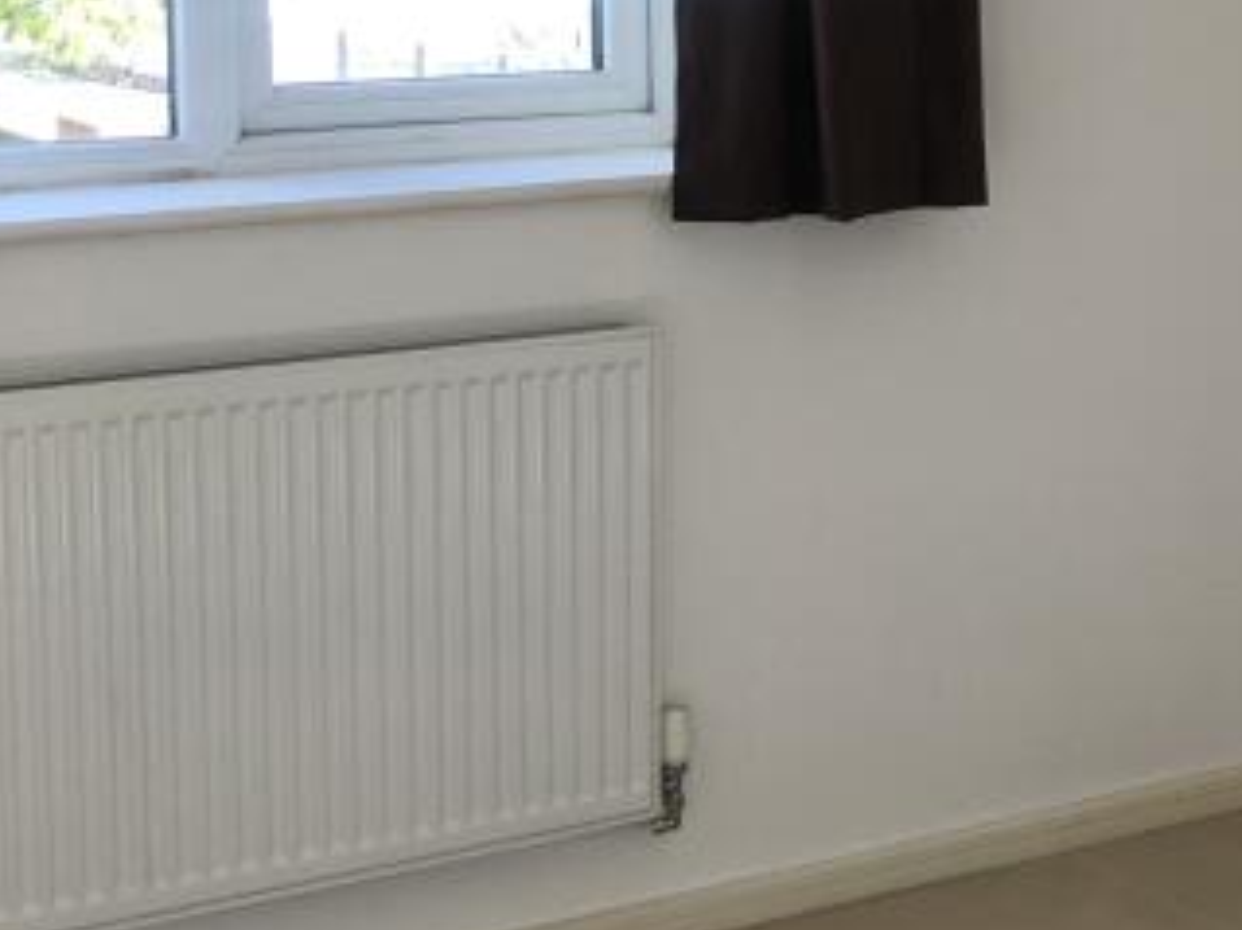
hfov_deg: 20.7
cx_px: 1394
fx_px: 3228
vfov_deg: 16.3
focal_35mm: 90
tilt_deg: -7.1
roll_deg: -0.7
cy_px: 233
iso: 25
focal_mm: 4
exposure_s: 1/111
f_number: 1.8
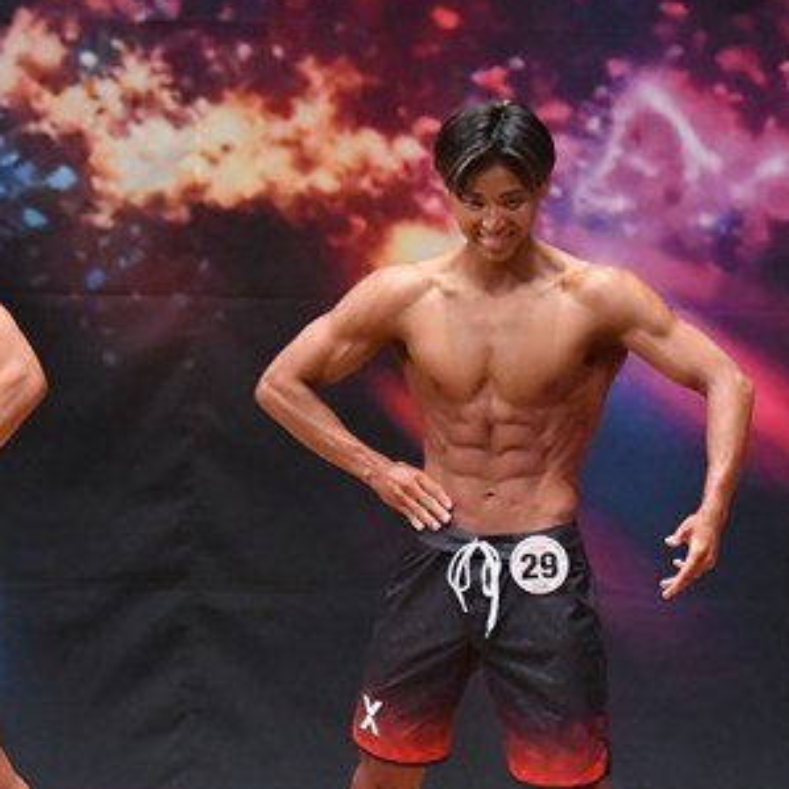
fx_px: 12790
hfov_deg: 3.5
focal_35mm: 496
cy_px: 581
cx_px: 664
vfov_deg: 3.5
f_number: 5.6
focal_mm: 150
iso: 8000
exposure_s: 1/400
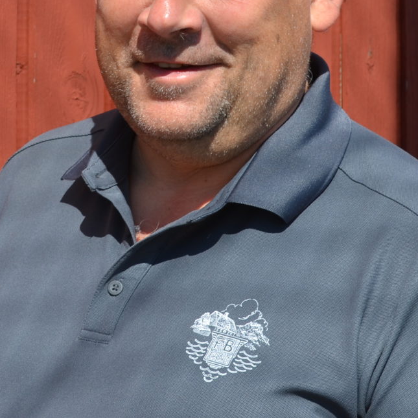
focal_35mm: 141
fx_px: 1931
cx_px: 62
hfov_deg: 12.3
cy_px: -8
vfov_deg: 12.2
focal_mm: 35
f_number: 8
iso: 125
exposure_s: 1/250
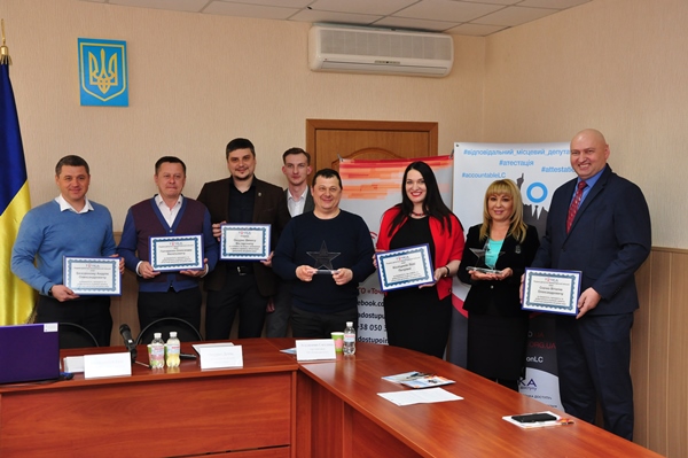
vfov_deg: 29.8
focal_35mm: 45
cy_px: 229
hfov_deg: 43.6
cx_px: 344
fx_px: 859
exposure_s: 1/60
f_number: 8
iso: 800
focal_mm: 30
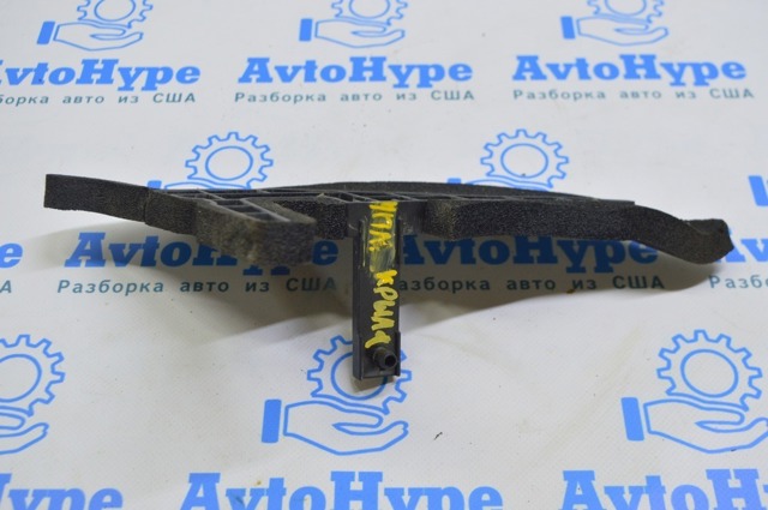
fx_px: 991
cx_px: 384
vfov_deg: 28.9
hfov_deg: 42.4
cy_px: 255
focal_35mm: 46
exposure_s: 1/25
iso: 400
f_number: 5.6
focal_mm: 31
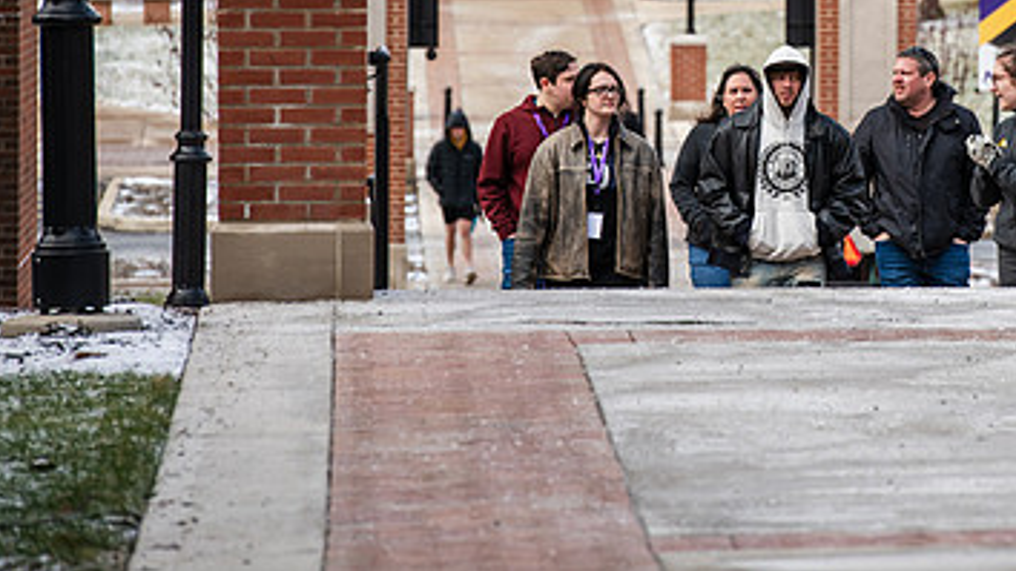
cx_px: 795
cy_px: 19
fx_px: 9239
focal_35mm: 343
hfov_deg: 6.3
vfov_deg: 3.5
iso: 320
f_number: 5.6
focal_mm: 200
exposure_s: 1/500
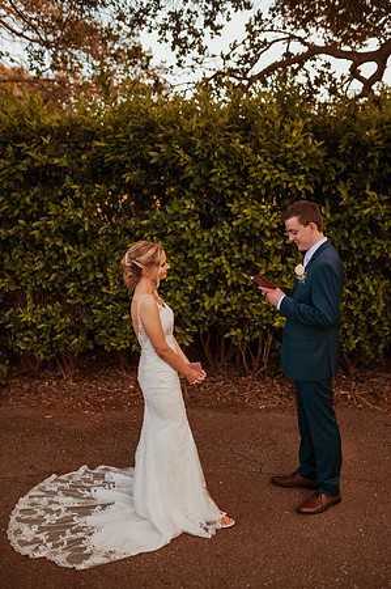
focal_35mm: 35
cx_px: 196
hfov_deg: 37.8
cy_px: 294
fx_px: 571
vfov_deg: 54.5
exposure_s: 1/1250
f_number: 1.4
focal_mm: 35
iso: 320
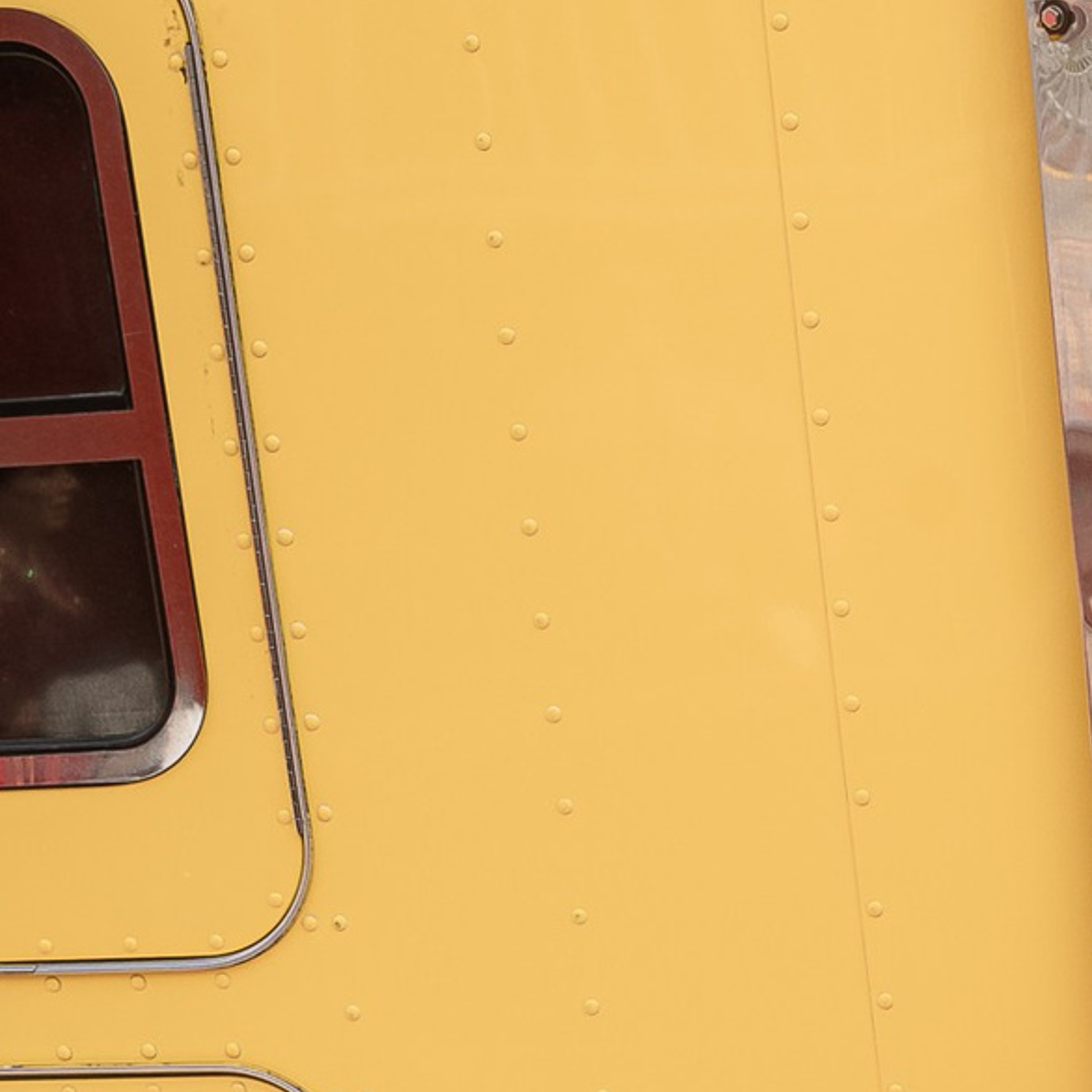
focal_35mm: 104
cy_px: 880
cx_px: 1953
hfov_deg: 14.7
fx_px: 3712
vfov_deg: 16.6
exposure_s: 1/640
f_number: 8
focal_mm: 28
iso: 640
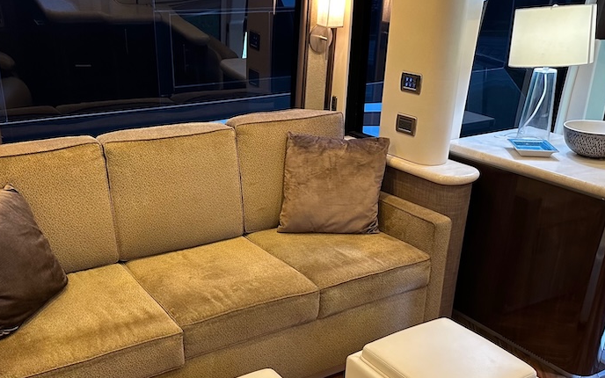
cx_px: 252
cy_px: 258
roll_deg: -1.1
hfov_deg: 52.5
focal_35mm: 37
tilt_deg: -23.9
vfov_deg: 34.1
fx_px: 610
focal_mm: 6.86
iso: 200
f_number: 1.78
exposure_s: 1/60
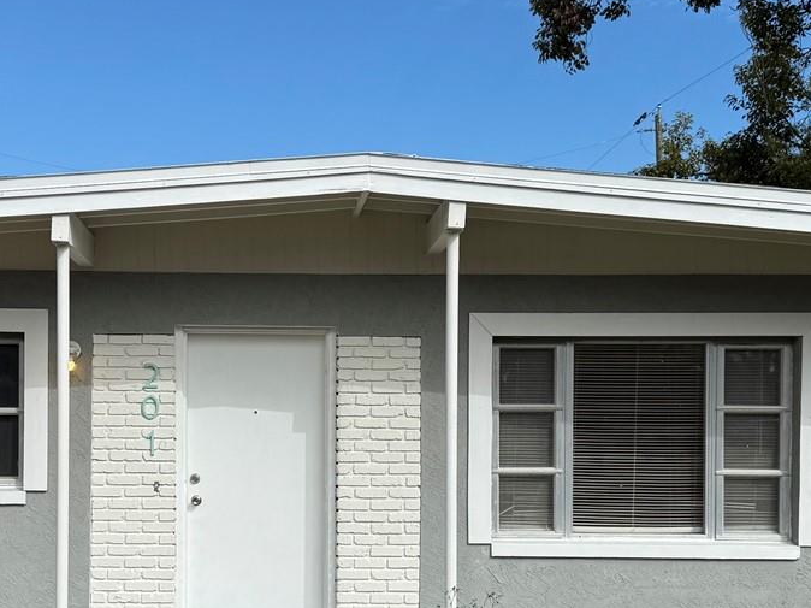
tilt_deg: +0.9
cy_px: 439
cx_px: 306
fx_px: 1335
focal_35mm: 57
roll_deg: +0.3
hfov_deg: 33.6
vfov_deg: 25.4
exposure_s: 1/6711
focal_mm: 6.76
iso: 80
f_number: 1.78
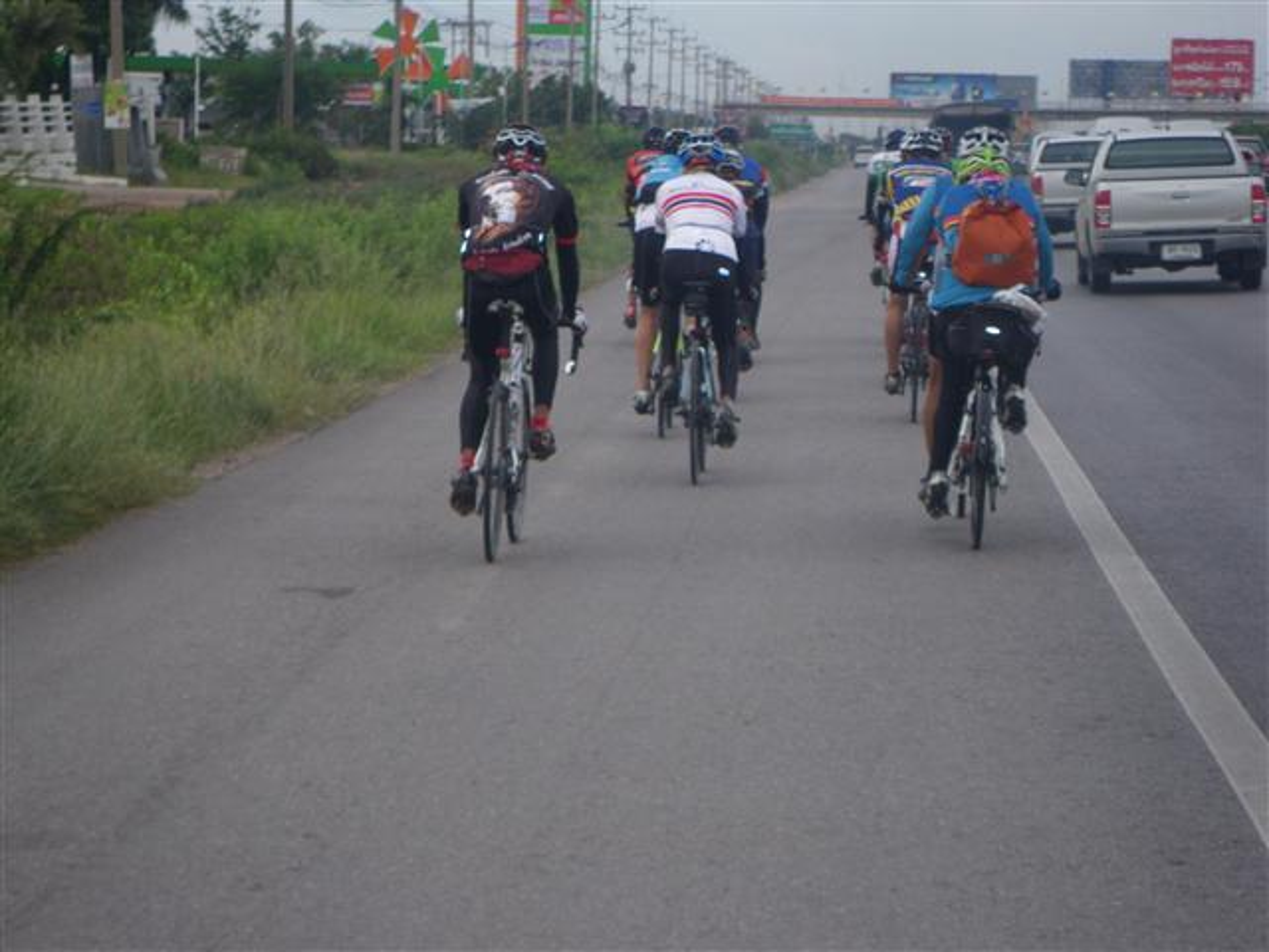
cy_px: 476
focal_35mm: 140
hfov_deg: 14.1
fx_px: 5132
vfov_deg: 10.6
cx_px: 634
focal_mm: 25
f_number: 5.5
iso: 125
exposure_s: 1/250
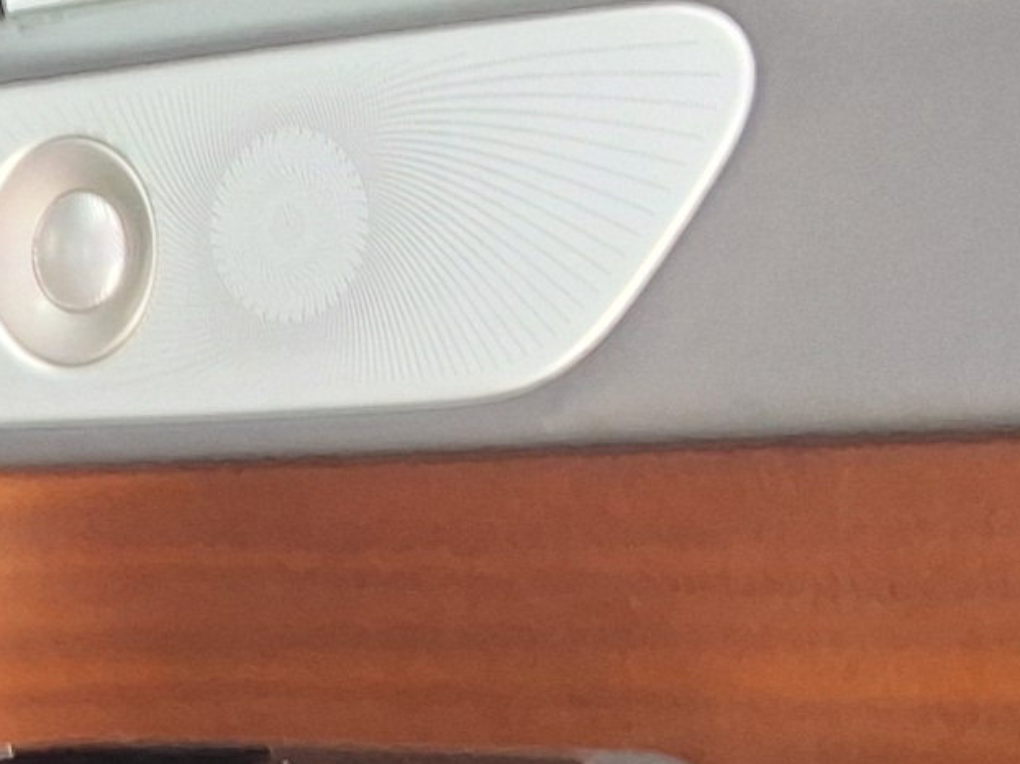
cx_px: -1028
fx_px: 4330
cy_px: 718
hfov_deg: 12.0
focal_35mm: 147
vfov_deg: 10.0
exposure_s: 1/40
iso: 64
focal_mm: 2.91
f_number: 1.9
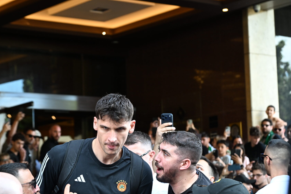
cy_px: 131
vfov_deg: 12.9
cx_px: 128
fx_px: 857
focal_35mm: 106
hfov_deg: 19.3
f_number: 4
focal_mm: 70
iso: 640
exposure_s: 1/250
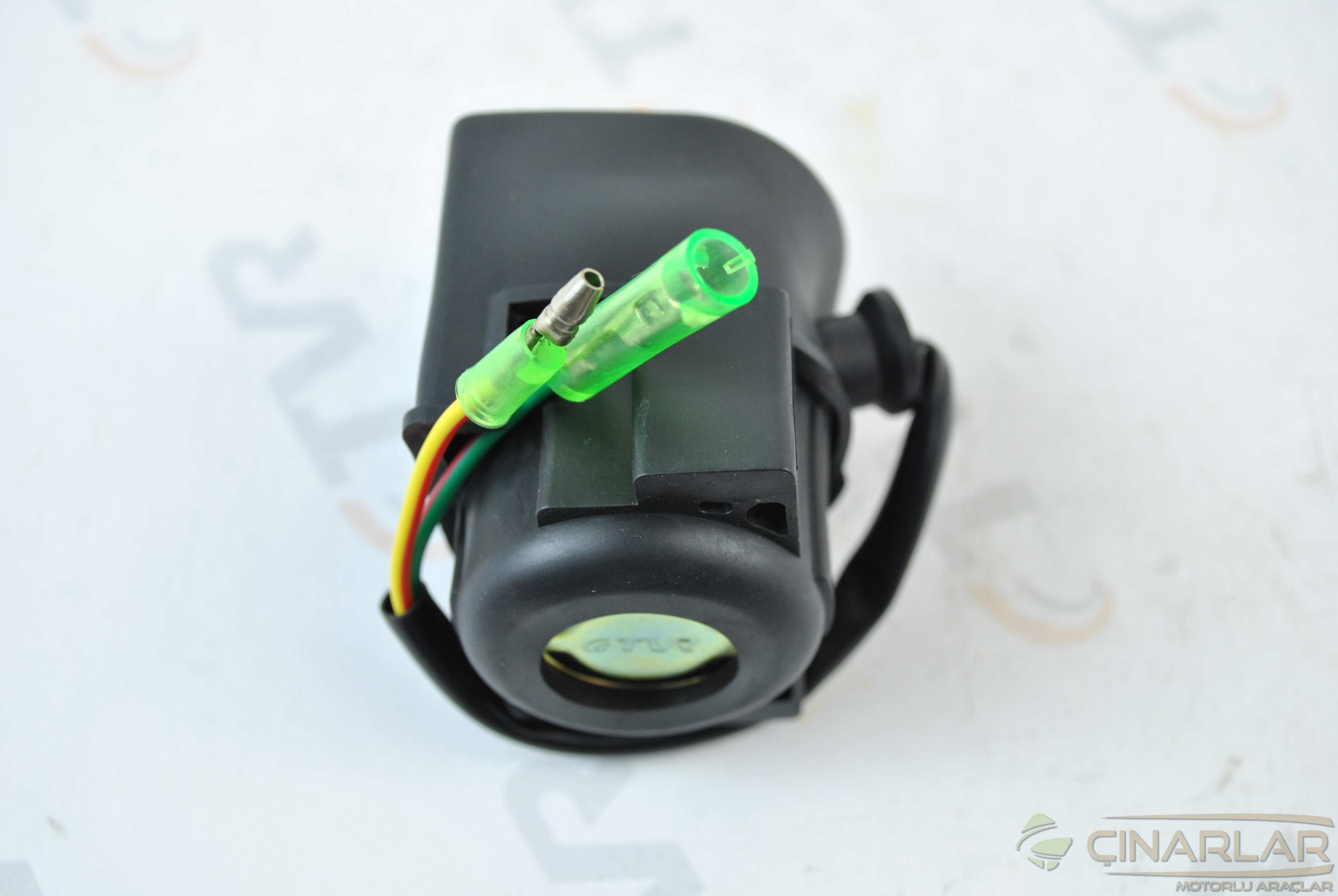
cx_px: 669
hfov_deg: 41.1
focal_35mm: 48
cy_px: 448
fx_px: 1786
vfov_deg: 28.2
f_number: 5
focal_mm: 32
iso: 200
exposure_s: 1/25
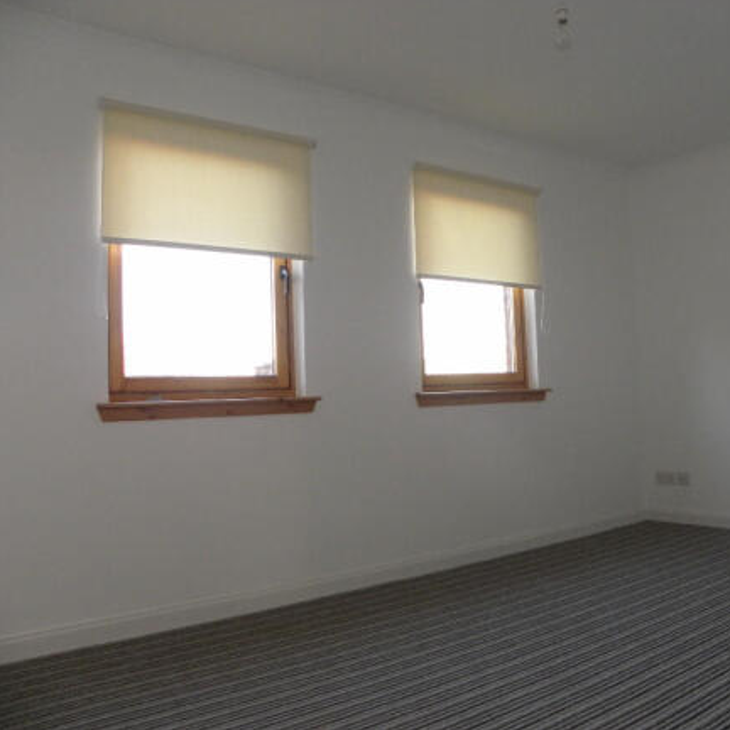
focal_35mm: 31
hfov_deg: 51.9
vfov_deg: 52.5
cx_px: 462
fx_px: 740
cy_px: 364
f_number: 2.8
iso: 275
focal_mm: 4.6
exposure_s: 1/88
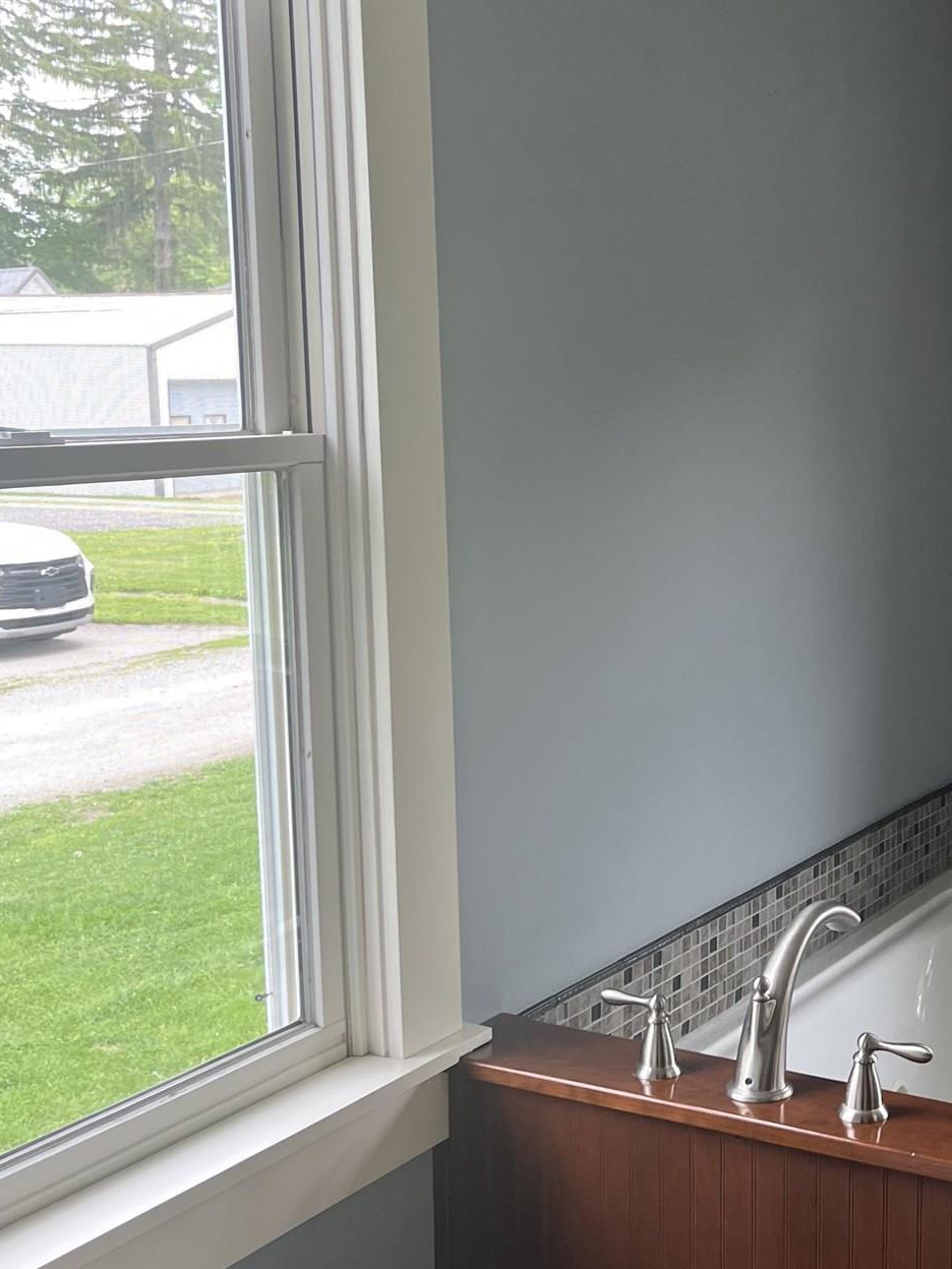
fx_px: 1760
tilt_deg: -9.7
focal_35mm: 48
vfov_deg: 39.7
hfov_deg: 29.0
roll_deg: -1.0
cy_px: 651
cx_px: 858
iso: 80
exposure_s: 1/120
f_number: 1.6
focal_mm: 5.1
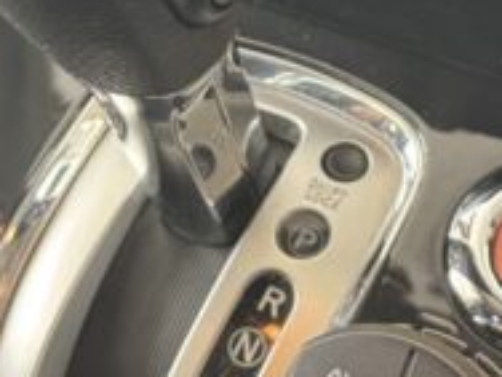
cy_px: 24
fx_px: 1479
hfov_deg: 19.3
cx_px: 275
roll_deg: +5.7
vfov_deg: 14.3
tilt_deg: -36.4
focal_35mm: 102
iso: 500
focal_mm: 6.76
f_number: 1.78
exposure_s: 1/50
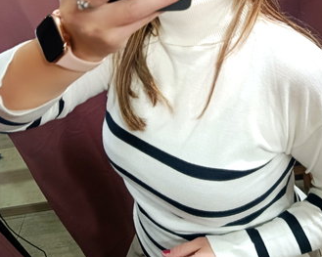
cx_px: 194
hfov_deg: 47.7
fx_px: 362
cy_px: 86
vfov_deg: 38.7
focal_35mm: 38
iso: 1192
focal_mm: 5.24
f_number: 1.7
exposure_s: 1/60
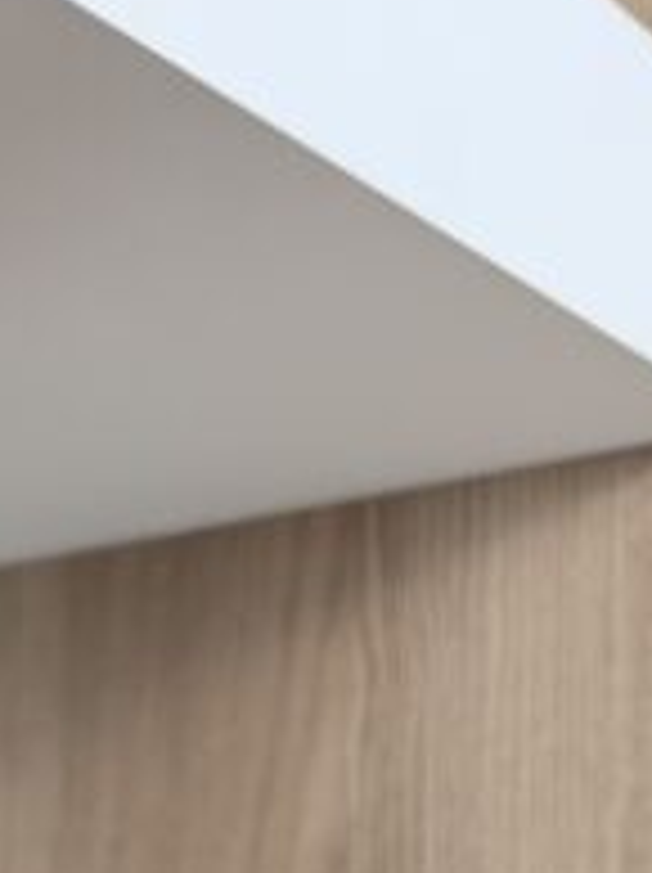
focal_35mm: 99
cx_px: -319
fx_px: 2492
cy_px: 1656
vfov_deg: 16.2
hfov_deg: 14.0
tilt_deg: -9.6
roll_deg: +1.1
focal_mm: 6.76
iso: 200
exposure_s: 1/120
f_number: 1.78
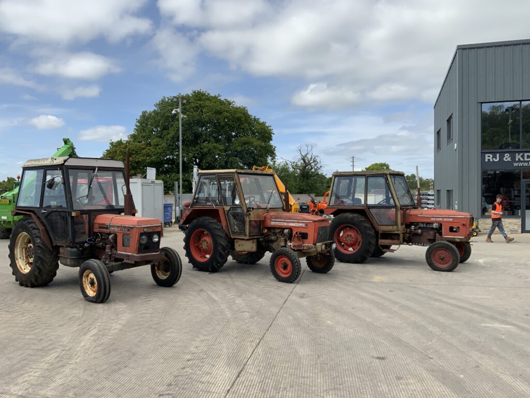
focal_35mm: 29
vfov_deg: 48.2
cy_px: 199
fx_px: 444
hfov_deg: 61.7
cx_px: 265
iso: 16
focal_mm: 3
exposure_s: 1/2058
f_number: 1.8
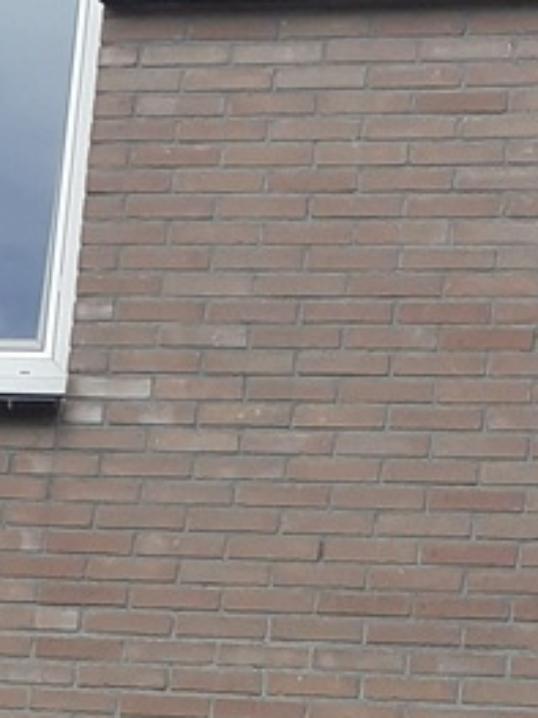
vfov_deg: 15.2
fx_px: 2634
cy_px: 773
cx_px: 120
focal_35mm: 127
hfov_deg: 11.6
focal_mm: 3.6
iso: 40
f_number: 1.9
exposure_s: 1/547
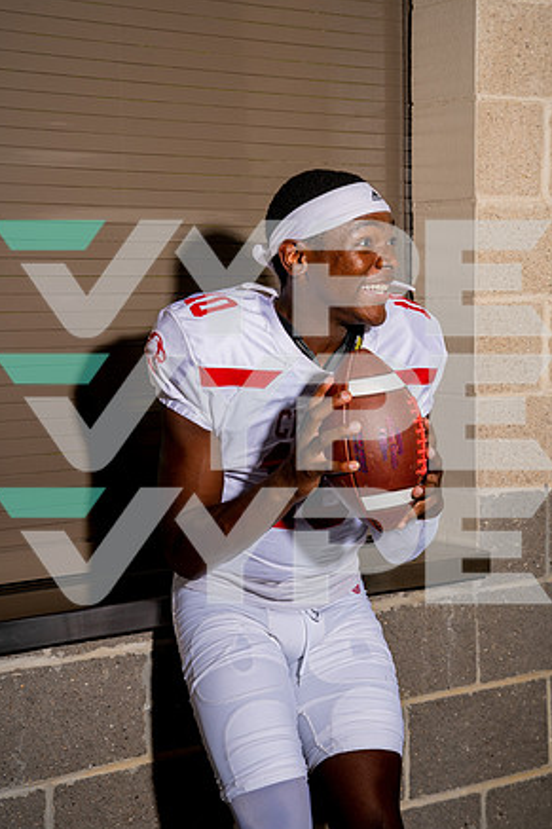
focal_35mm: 69
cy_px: 414
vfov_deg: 29.3
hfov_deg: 19.7
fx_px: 1588
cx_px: 275
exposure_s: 1/250
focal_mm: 67
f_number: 8
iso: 100
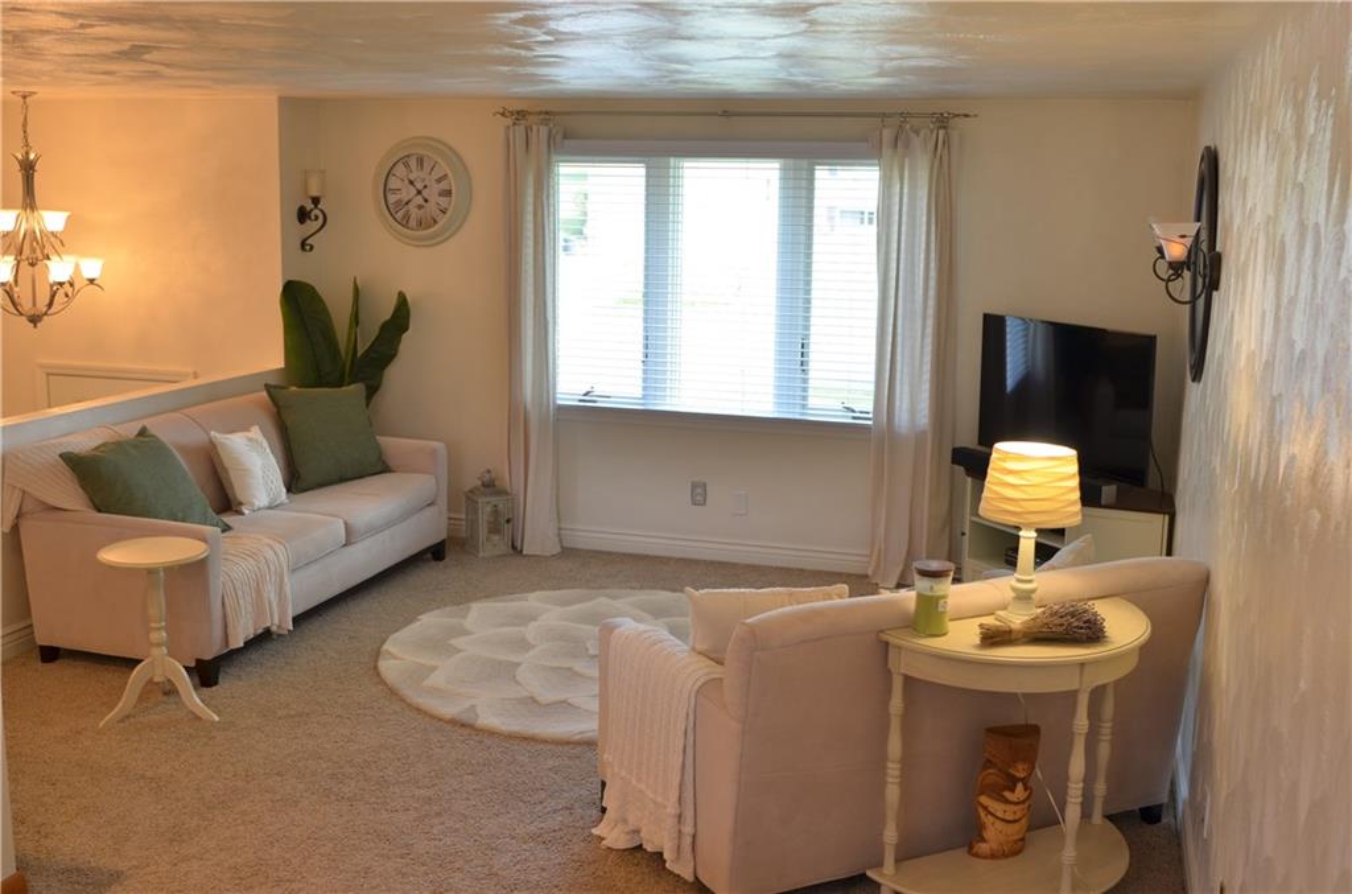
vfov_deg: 36.7
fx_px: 1348
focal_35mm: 36
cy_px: 447
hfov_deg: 53.3
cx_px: 676
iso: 200
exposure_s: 1/60
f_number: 2.8
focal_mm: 24
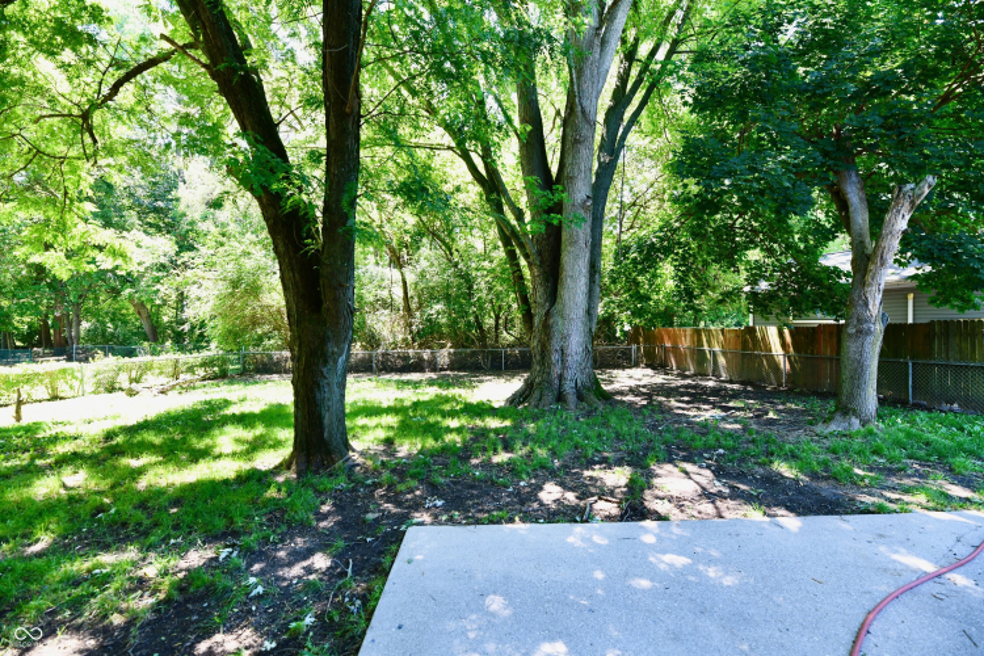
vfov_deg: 81.2
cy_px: 328
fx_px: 383
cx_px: 492
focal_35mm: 14
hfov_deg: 104.3
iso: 640
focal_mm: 14
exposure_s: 1/125
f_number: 5.6
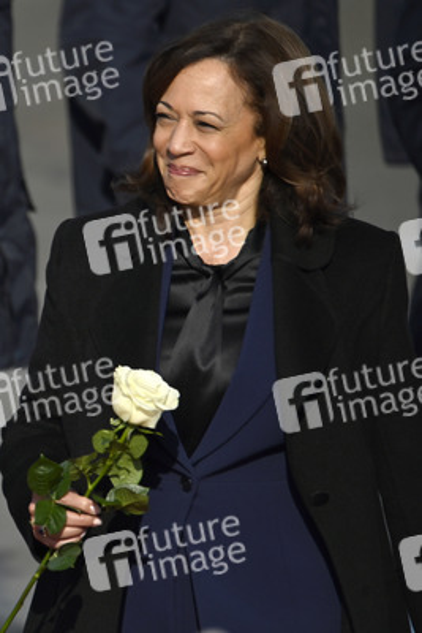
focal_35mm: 600
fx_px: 10540
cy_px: 316
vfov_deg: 3.4
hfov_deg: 2.3
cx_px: 211
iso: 160
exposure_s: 1/3200
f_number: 6.3
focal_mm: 600
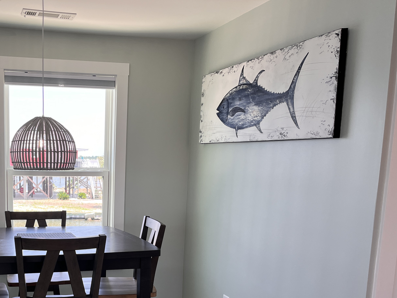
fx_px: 493
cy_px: 240
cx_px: 81
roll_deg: -1.5
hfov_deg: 42.0
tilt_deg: -9.5
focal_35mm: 43
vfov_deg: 32.6
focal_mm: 5.1
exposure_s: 1/170
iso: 50
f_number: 1.6
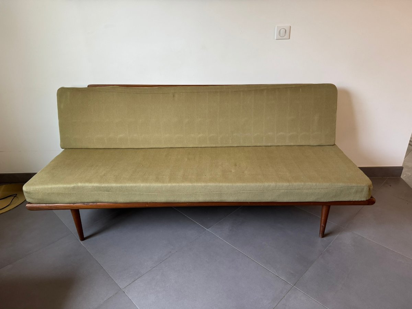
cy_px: 154
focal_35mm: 24
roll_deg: +1.9
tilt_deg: -25.5
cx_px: 206
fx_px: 286
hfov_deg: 71.6
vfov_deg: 56.8
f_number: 1.78
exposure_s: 1/50
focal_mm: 6.76
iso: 200
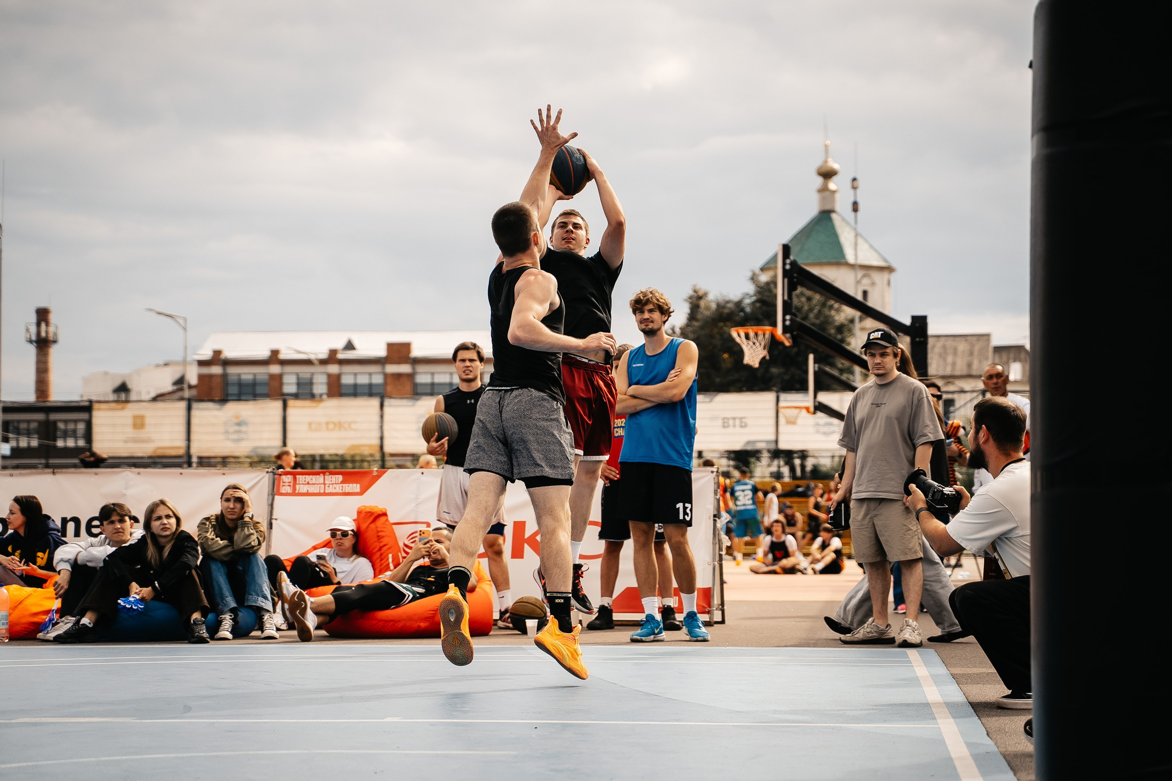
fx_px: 2551
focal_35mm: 78
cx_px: 560
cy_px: 408
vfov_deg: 17.4
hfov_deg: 25.9
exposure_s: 1/4000
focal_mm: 75
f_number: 3.5
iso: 320
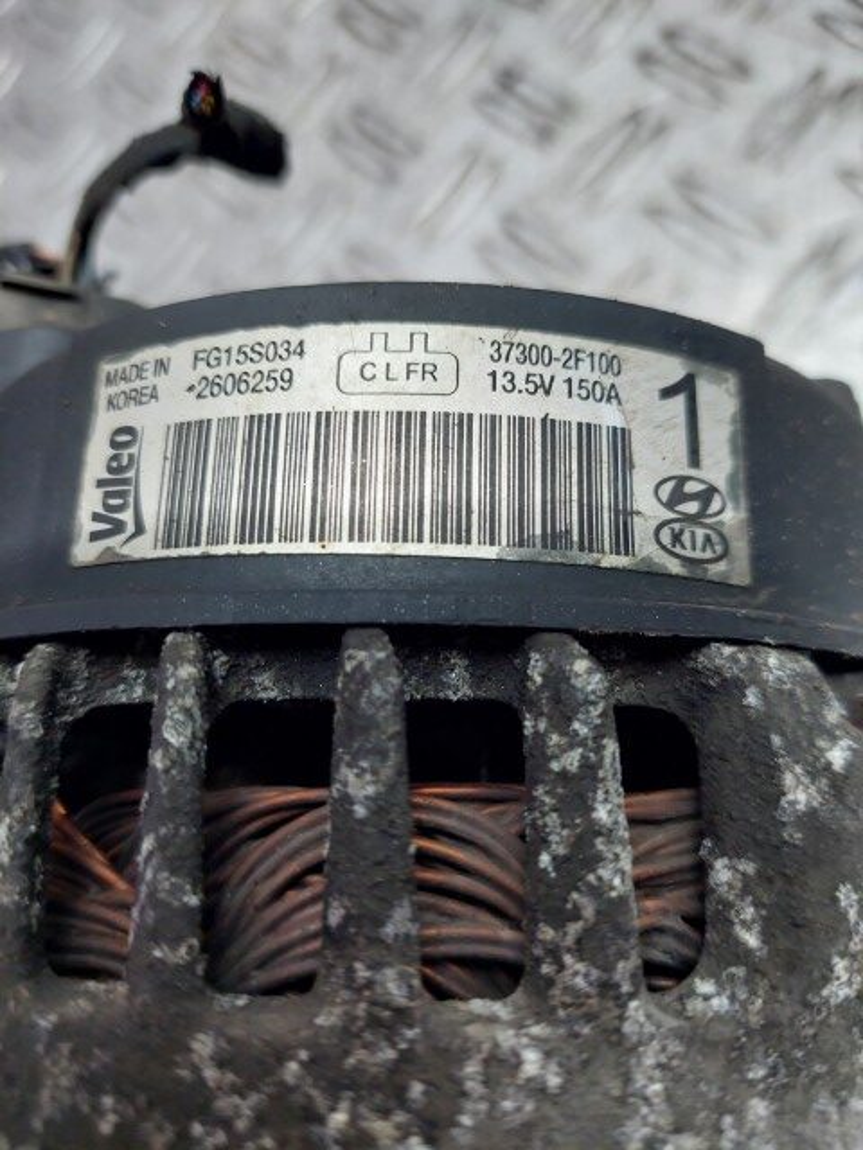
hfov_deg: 54.9
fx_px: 831
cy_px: 575
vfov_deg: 69.4
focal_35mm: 25
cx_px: 432
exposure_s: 1/50
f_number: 1.8
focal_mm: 5.23
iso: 100
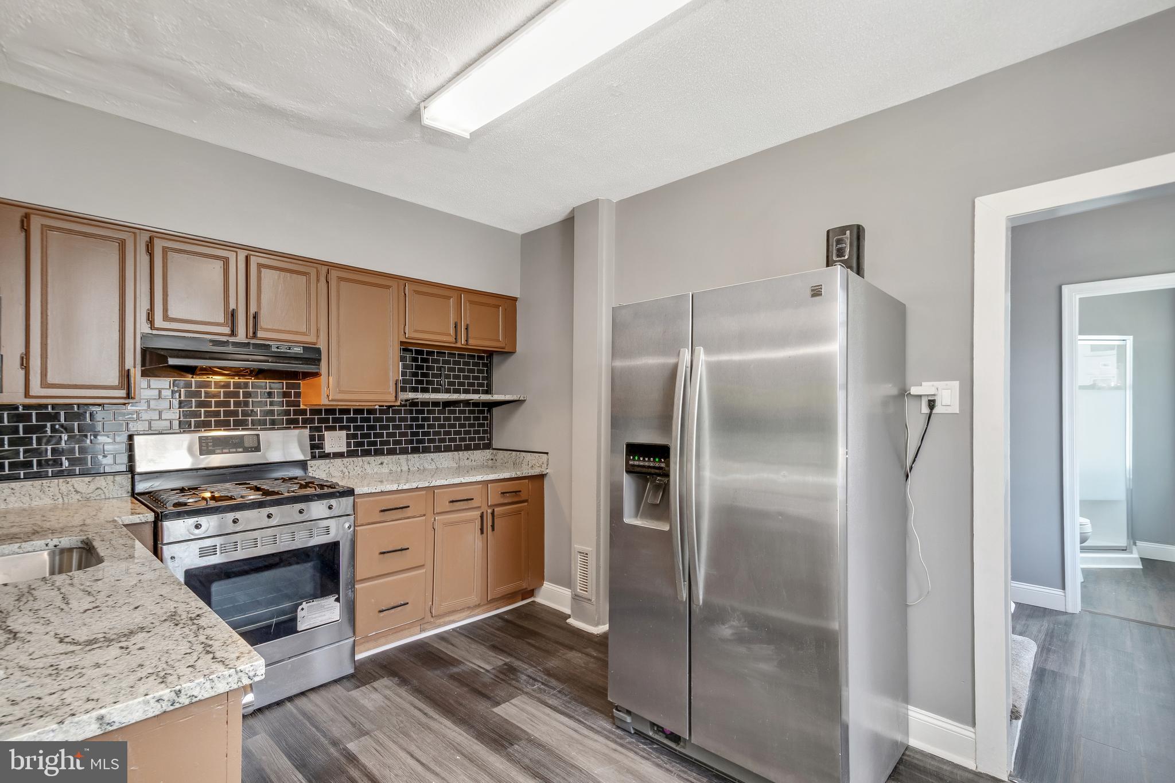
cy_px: 392
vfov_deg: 77.3
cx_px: 588
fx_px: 490
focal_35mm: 15
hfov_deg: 100.4
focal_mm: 10
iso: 400
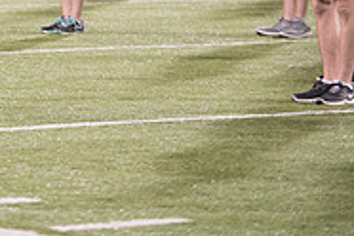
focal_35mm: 420
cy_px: -115
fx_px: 4130
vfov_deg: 3.3
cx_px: -166
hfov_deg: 4.9
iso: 1000
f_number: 2.8
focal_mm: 135
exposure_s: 1/320
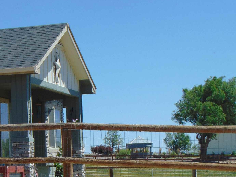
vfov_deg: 9.3
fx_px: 1077
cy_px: 184
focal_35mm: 158
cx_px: 3
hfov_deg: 12.4
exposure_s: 1/1000
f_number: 3.7
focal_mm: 12.8
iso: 80
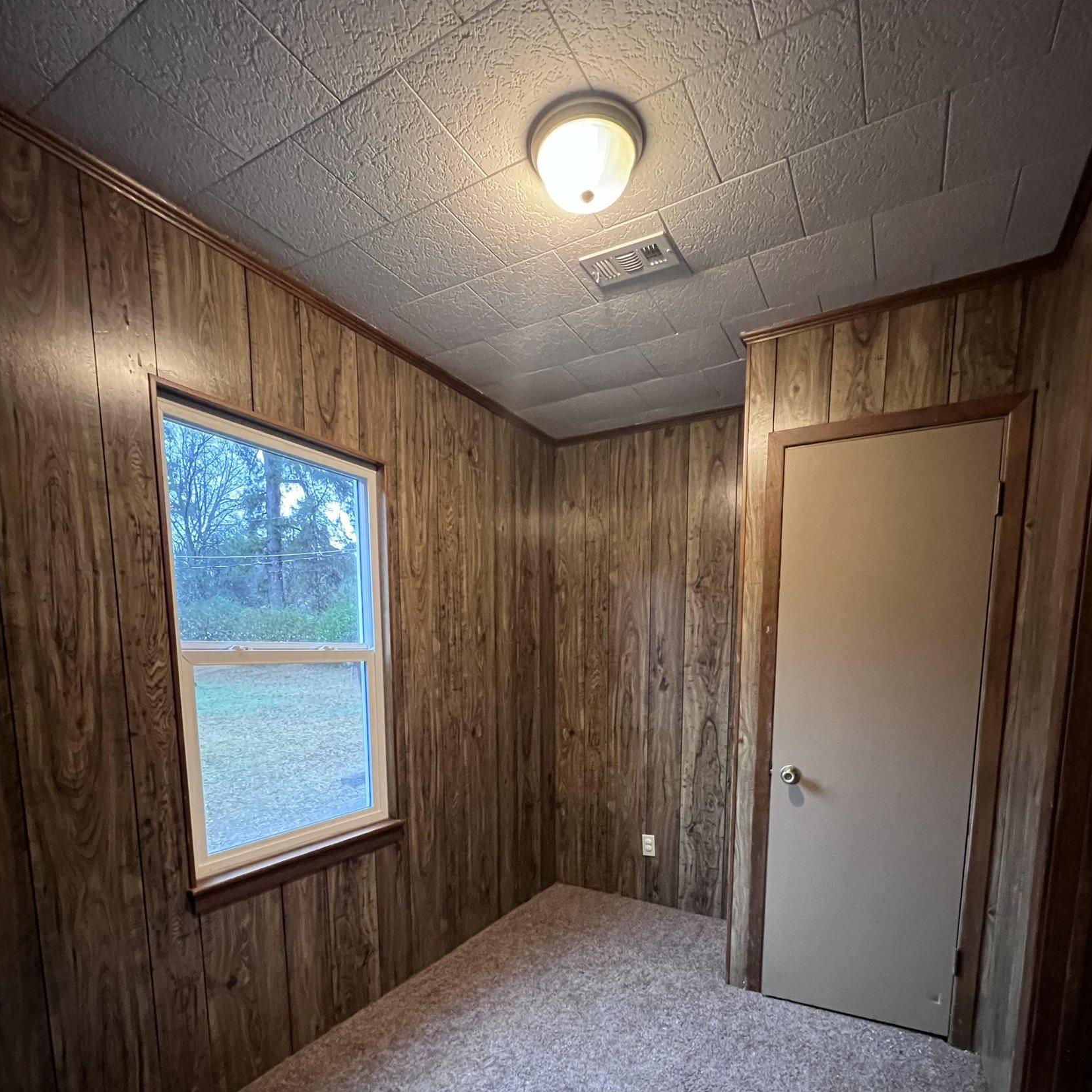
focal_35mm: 16
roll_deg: +0.0
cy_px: 734
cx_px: 536
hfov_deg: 87.4
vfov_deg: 84.2
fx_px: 571
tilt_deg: -7.3
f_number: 1.8
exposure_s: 1/40
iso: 1000
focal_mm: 1.57
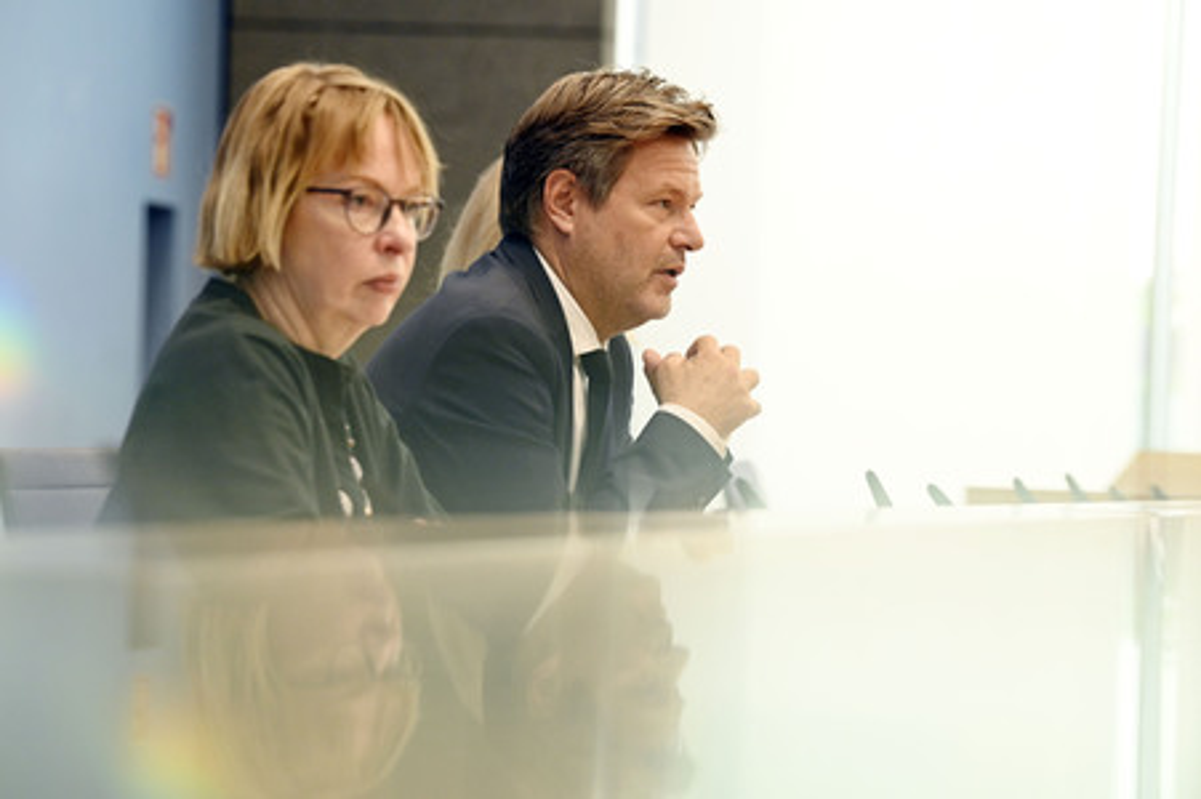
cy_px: 400
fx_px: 6667
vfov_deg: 6.9
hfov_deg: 10.3
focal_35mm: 200
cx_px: 600
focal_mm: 200
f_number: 5.6
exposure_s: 1/500
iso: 3200
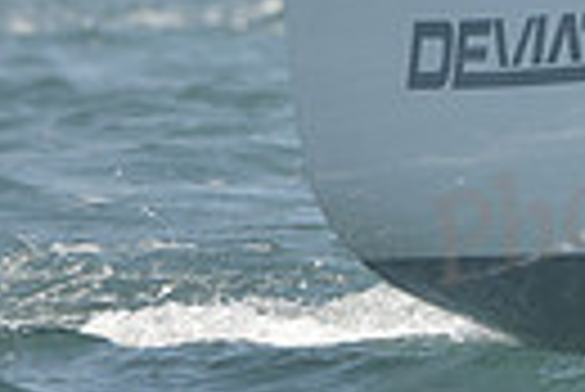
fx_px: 17439
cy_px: -128
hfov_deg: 1.9
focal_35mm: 1072
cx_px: 1300
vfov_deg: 1.3
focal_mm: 240
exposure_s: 1/1000
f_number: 6.3
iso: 280
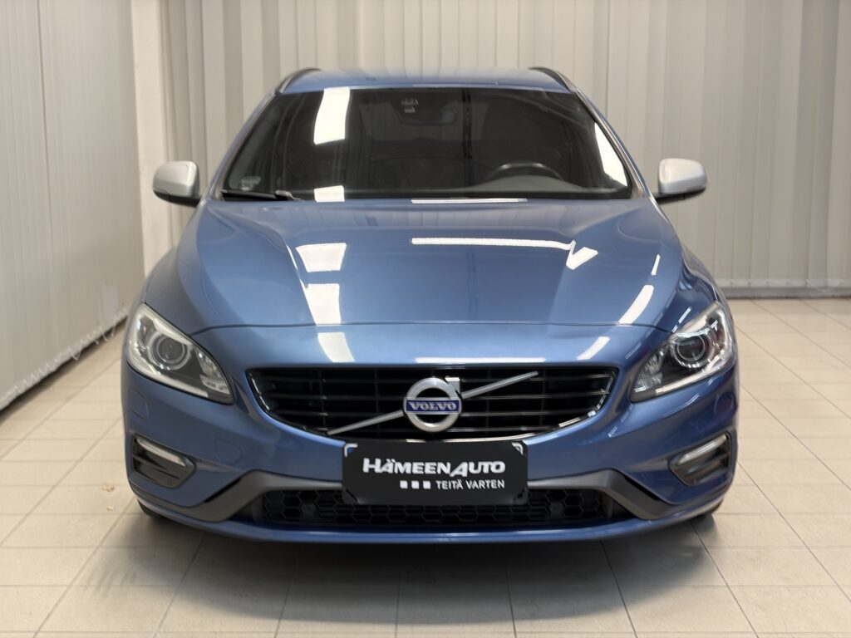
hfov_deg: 36.8
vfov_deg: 28.0
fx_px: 1278
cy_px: 319
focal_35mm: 52
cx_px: 426
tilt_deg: -11.3
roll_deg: +0.4
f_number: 1.6
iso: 64
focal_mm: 5.96
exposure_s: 1/50
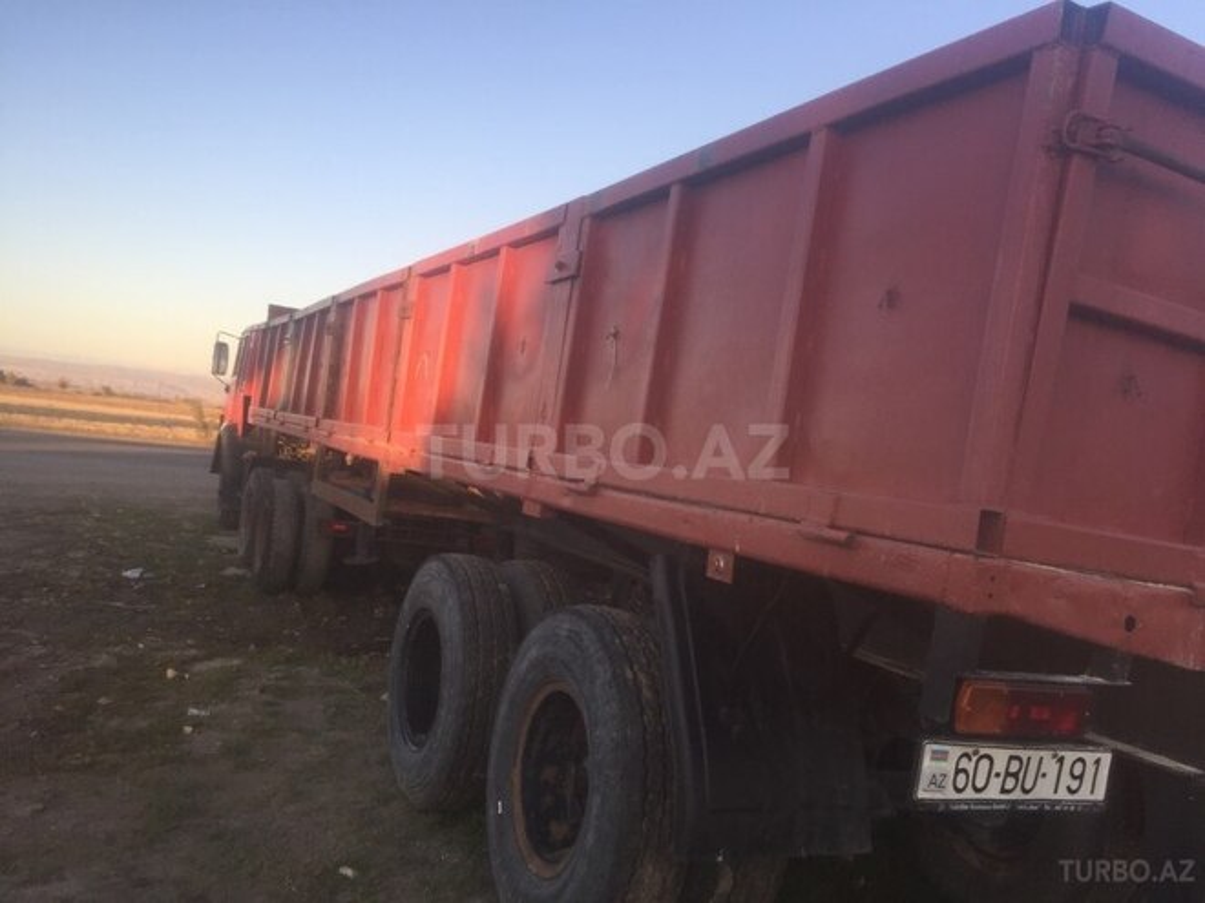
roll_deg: -7.1
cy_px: 452
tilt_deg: +0.1
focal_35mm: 29
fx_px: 1010
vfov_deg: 48.2
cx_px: 602
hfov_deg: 61.7
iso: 32
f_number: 2.2
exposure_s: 1/377
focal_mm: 4.15
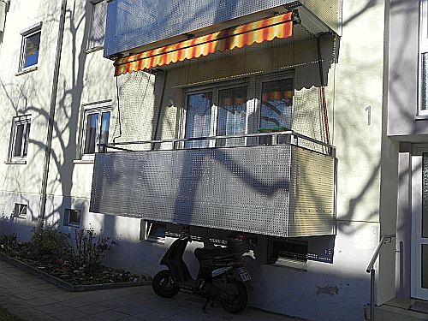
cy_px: 160
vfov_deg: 42.9
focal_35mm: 33
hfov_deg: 55.4
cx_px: 214
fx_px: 408
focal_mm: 5.9
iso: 160
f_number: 7.1
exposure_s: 1/457
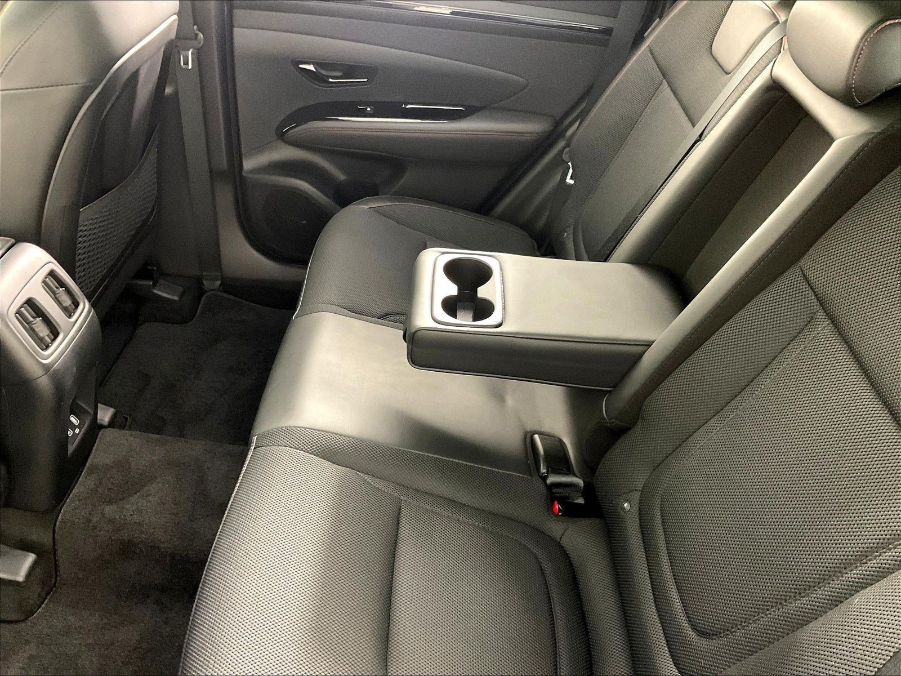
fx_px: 755
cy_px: 338
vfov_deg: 48.2
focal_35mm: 29
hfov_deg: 61.7
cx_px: 450
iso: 400
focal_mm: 3
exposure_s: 1/30
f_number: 1.8
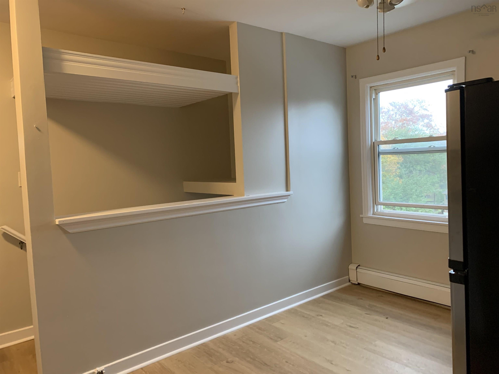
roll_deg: +2.6
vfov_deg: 53.1
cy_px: 187
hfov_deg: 67.3
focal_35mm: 26
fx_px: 375
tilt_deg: -2.9
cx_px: 250
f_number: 1.8
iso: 250
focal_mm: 4.25
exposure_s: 1/60
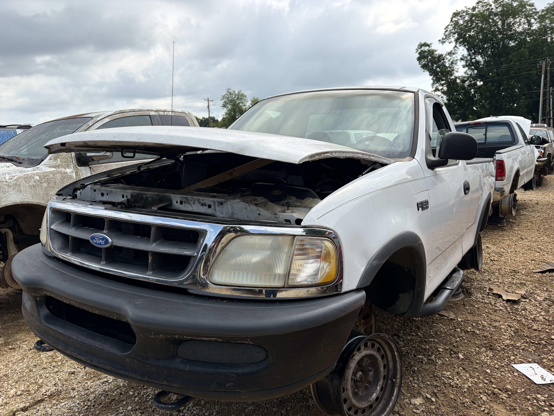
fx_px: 416
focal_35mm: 26
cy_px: 208
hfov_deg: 67.3
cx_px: 277
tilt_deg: -8.1
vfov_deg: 53.1
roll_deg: +2.1
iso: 50
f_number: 1.6
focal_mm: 5.96
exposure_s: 1/2865
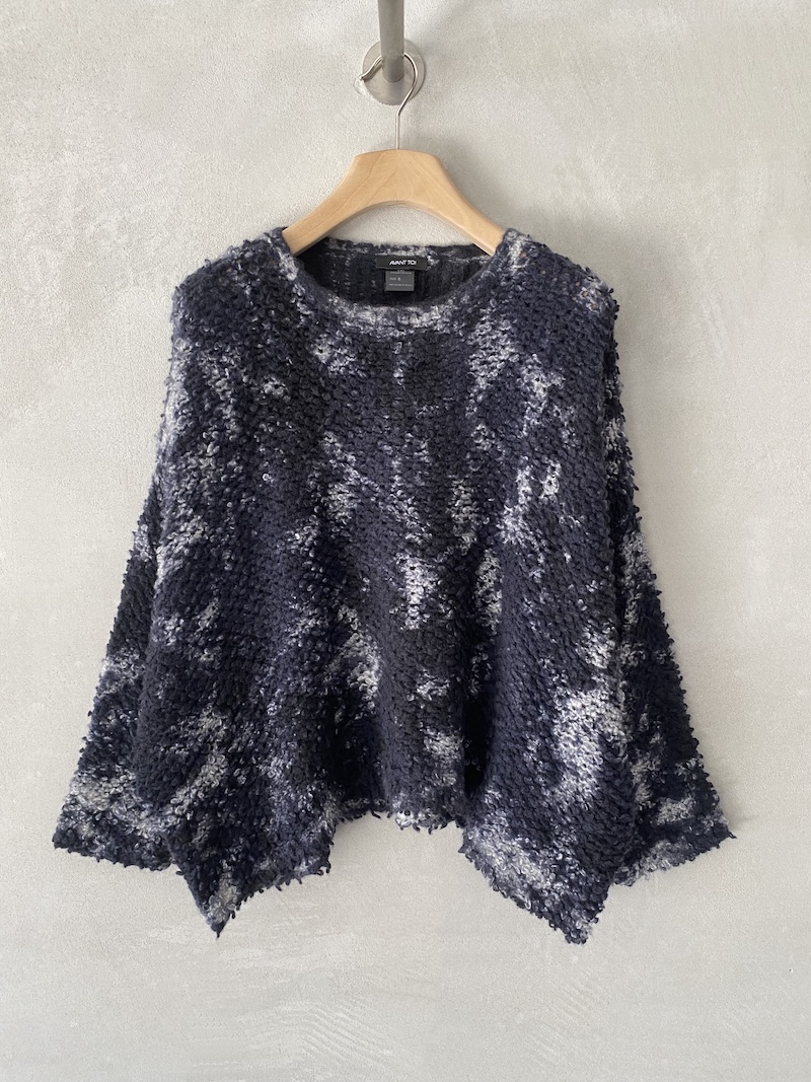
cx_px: 406
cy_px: 541
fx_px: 812
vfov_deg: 67.3
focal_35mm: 26
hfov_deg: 53.1
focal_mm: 4.25
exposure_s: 1/81
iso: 125
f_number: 1.8
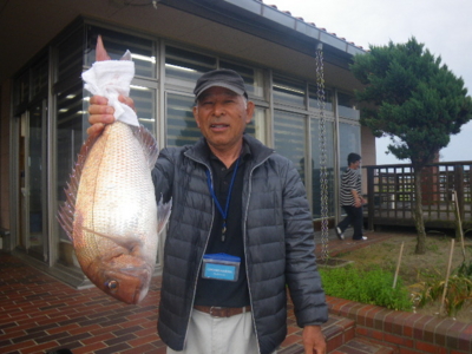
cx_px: 236
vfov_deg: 49.7
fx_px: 382
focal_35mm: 28
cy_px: 177
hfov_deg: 63.4
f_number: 3.5
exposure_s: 1/50
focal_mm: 5
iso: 64
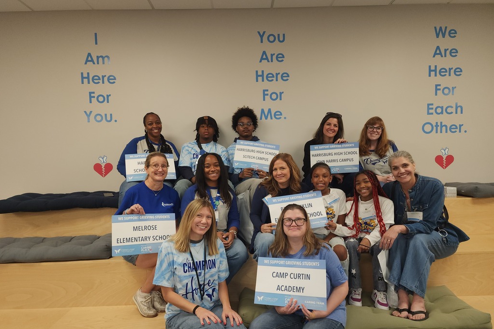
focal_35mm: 24
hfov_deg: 73.8
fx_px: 329
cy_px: 185
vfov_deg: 53.0
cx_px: 247
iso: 100
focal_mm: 6.4
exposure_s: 1/40
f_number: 1.8
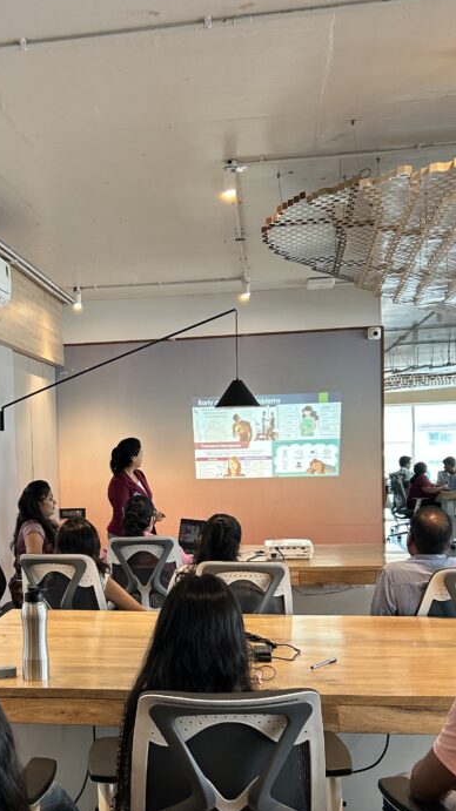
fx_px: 904
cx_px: 81
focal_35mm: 42
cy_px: 507
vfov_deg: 47.9
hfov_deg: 27.6
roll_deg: +1.9
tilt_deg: -1.9
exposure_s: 1/60
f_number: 1.5
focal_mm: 5.7
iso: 80
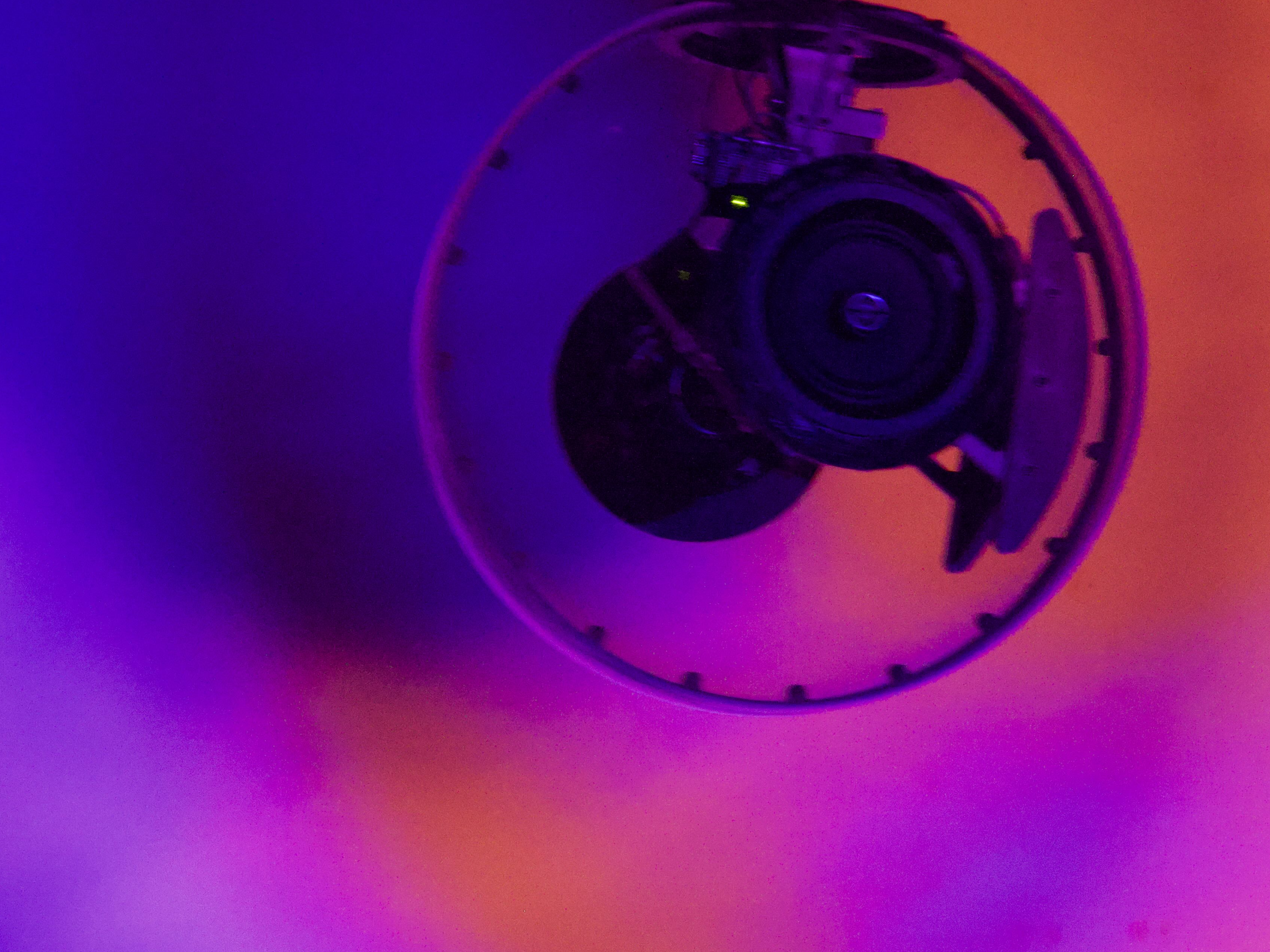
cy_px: 548
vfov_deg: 7.0
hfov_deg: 9.3
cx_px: 270
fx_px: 7778
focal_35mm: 212
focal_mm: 80
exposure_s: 1/40
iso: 10000
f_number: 7.1
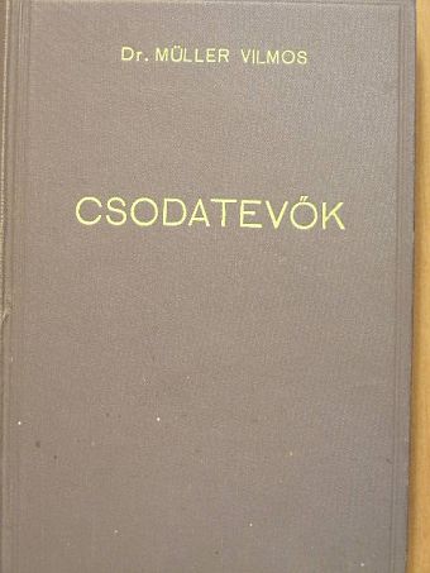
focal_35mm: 79
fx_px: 1308
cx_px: 215
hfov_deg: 18.7
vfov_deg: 24.7
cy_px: 286
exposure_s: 1/22.6
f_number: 3.5
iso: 200
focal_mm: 13.2
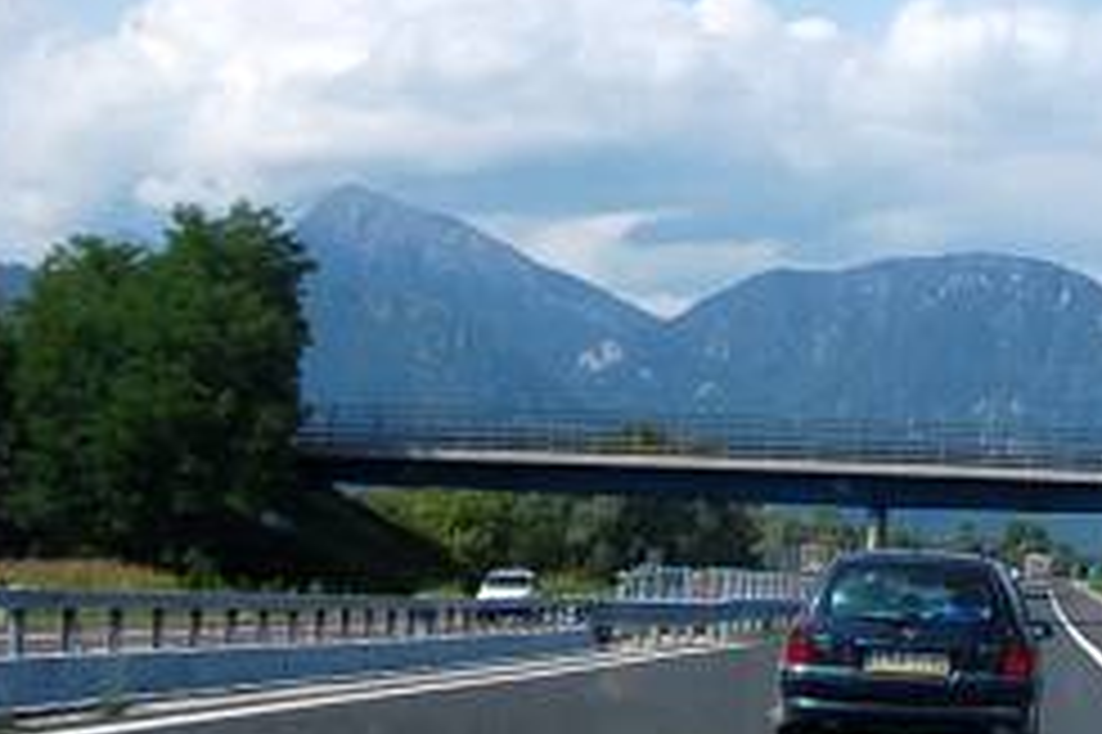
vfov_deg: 12.9
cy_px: 36
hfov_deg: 18.4
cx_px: 1349
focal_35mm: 105
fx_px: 3212
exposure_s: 1/320
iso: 200
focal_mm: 26
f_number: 10
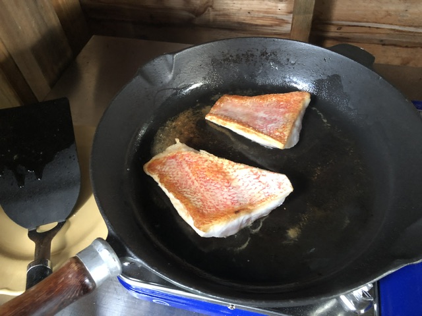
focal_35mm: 28
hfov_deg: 63.4
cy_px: 158
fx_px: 341
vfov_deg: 49.7
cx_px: 211
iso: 100
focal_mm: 3.99
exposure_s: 1/5
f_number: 1.8
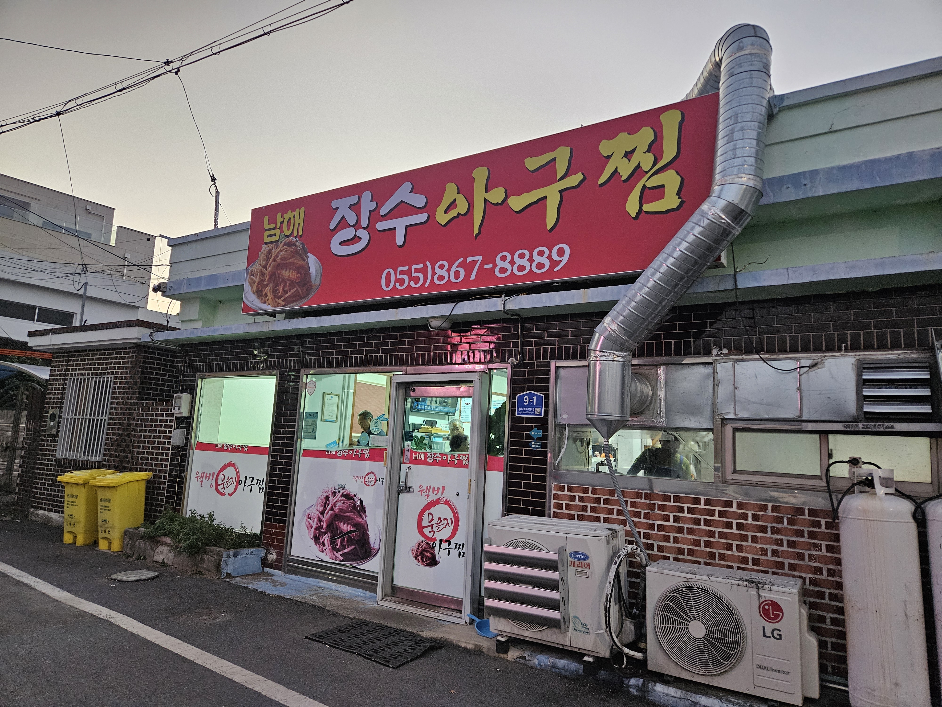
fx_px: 626
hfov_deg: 73.9
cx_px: 471
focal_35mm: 23
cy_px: 354
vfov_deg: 58.9
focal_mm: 5.4
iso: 500
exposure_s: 1/120
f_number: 1.8
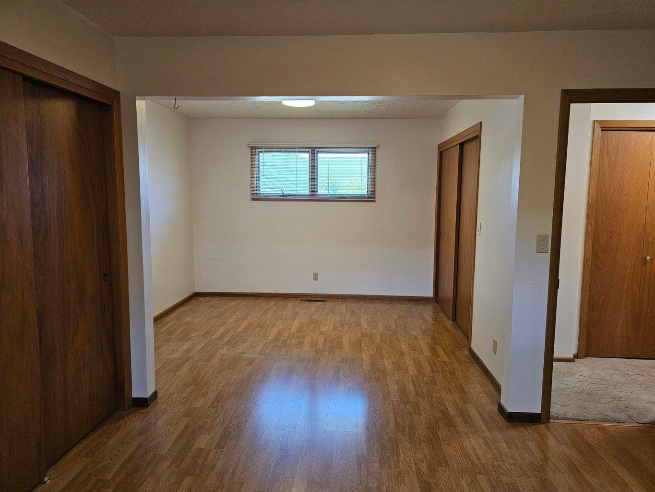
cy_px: 246
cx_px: 328
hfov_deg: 73.9
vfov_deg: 58.9
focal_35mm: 23
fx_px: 435
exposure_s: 1/170
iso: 400
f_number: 1.7
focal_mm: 6.3
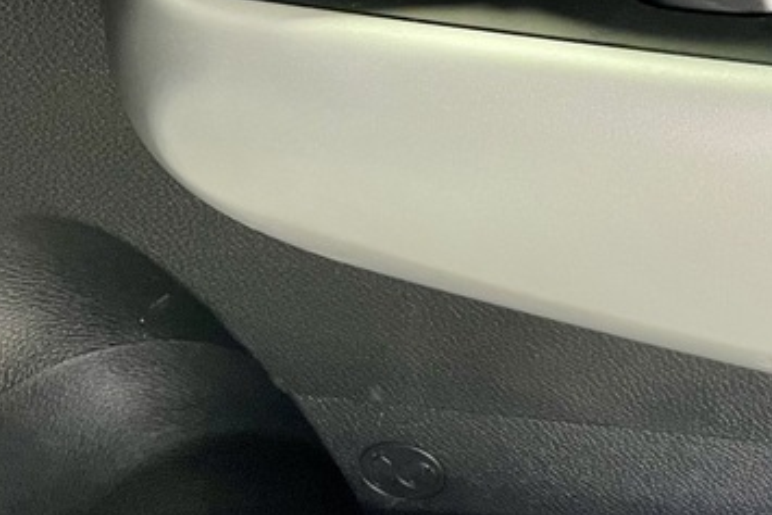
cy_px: -146
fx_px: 1673
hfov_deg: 24.4
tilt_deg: -36.5
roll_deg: -0.7
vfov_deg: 16.6
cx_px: 835
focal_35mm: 78
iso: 400
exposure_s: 1/50
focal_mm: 4.2
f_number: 1.6
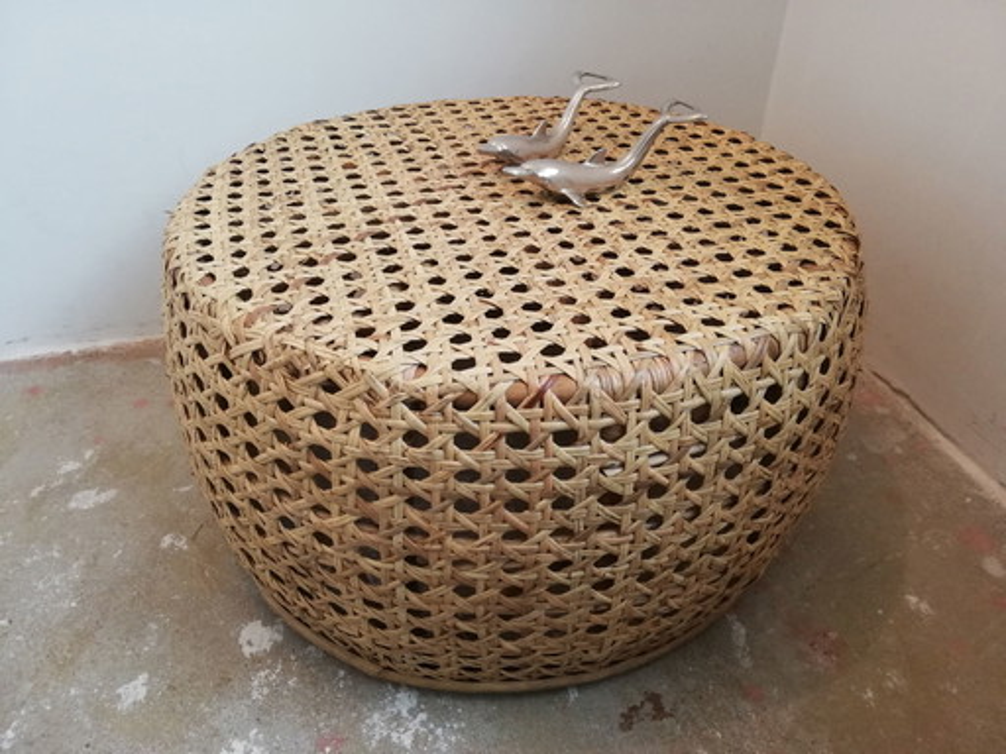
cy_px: 377
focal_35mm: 27
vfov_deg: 51.4
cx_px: 503
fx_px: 785
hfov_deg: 65.3
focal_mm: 3.81
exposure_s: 1/33.3
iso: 320
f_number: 2.2
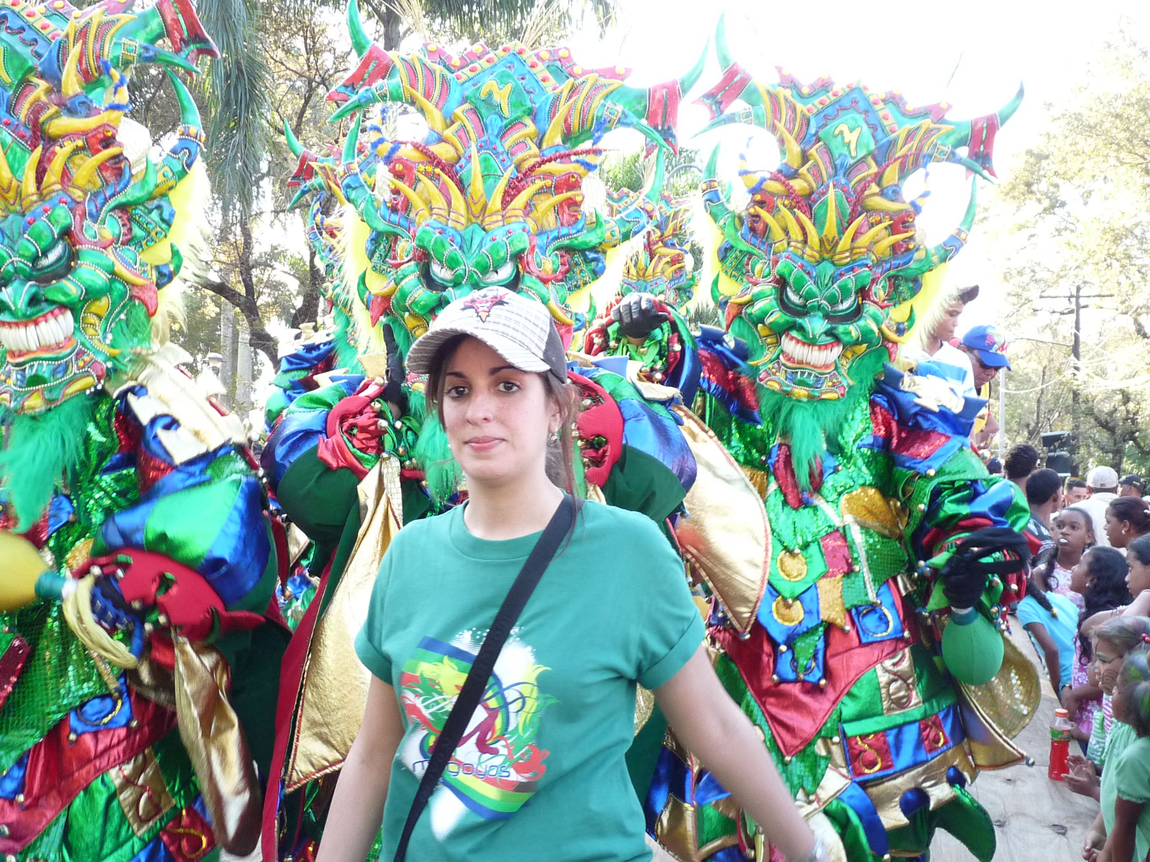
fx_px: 1329
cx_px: 575
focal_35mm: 40
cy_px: 431
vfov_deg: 36.0
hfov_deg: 46.8
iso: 200
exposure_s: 1/125
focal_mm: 4.9
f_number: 2.8
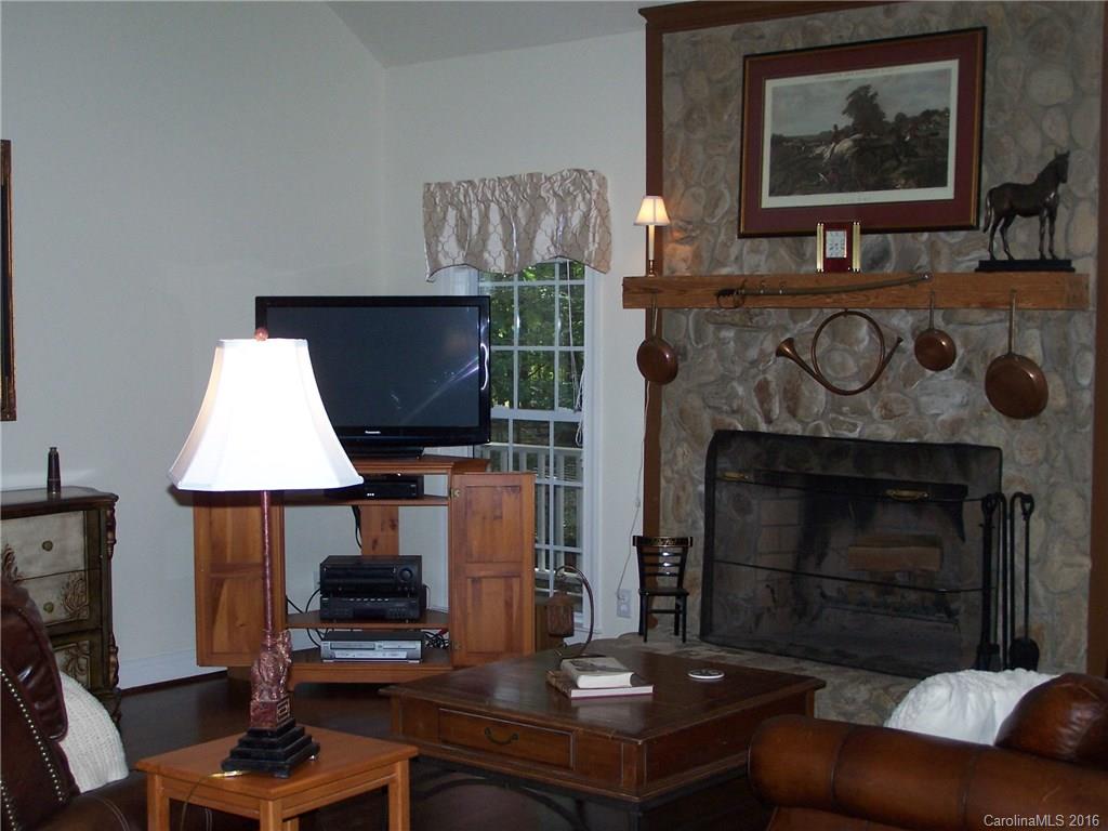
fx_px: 1792
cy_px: 416
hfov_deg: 34.3
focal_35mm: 56
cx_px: 554
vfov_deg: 26.1
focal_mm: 9.3
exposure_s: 1/60
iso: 140
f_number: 3.1
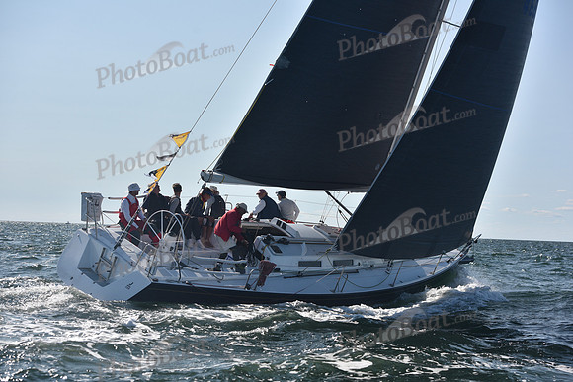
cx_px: 286
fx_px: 1114
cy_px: 191
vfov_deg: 19.5
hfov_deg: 28.8
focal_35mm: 70
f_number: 5.6
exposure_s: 1/1000
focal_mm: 70
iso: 250
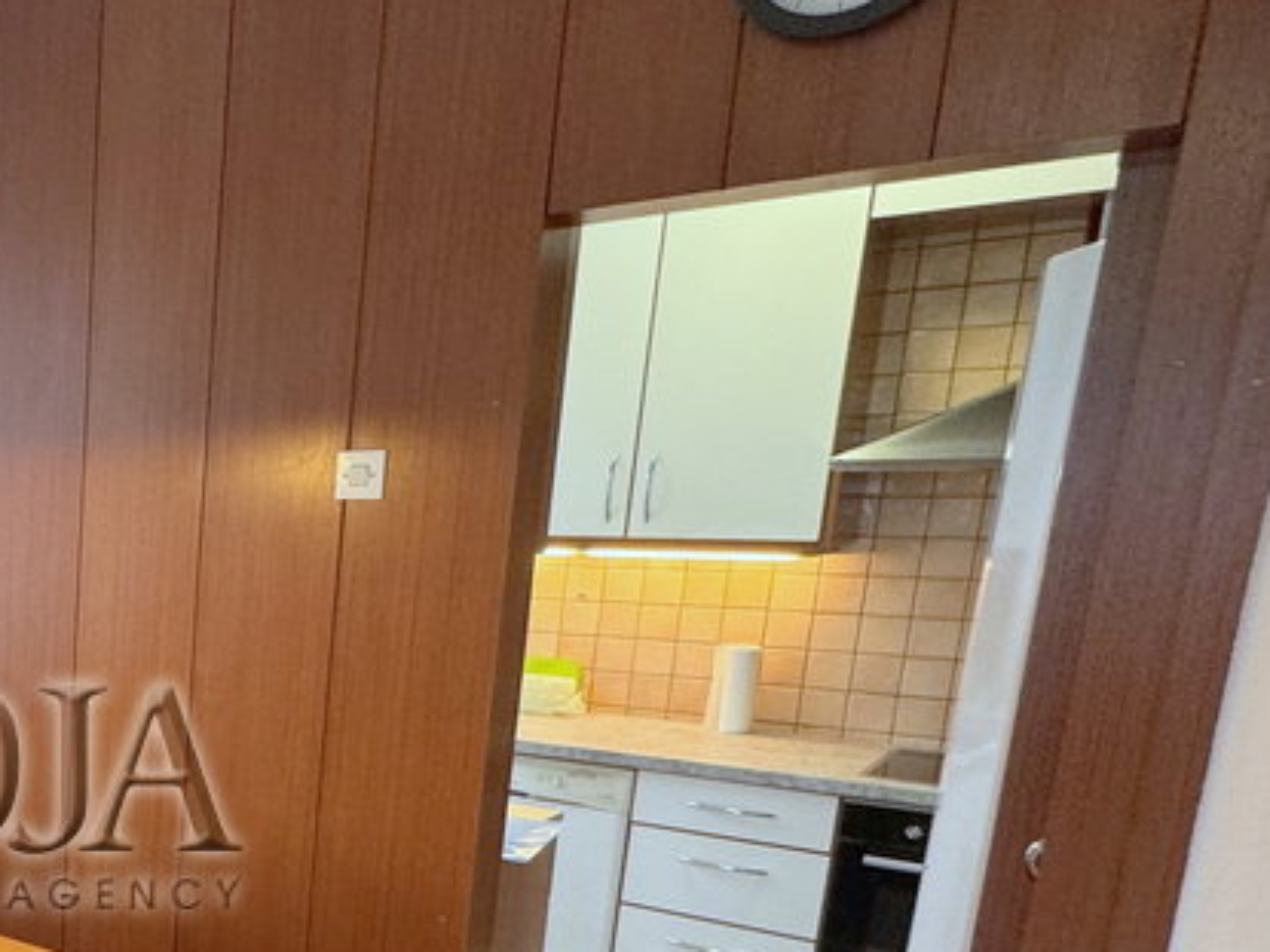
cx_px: -194
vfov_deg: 38.1
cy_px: 768
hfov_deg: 39.6
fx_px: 1320
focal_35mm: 36
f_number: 2.2
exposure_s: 1/100
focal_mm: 2.22
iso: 160
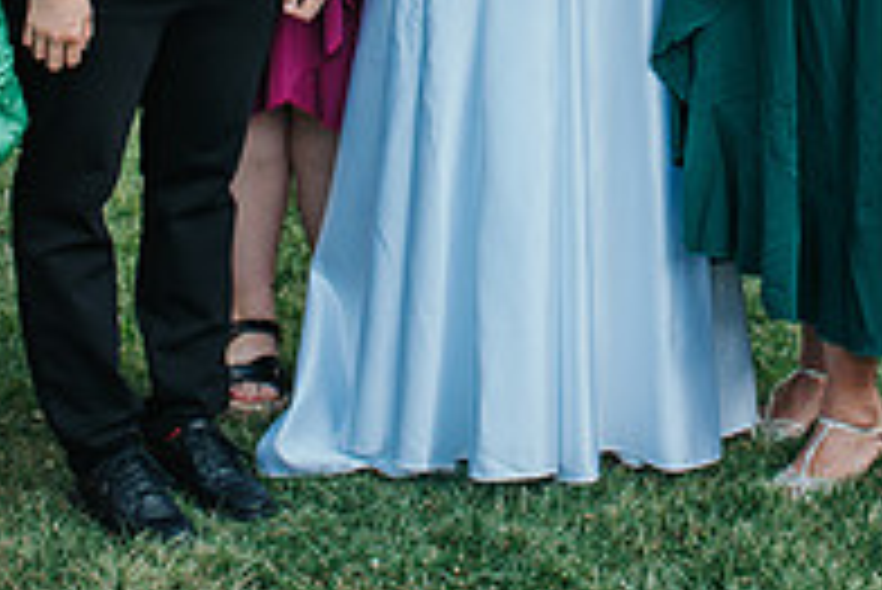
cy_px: -350
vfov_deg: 10.6
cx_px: 578
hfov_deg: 16.5
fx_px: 3040
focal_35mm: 124
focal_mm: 35
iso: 450
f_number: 2.8
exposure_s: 1/800
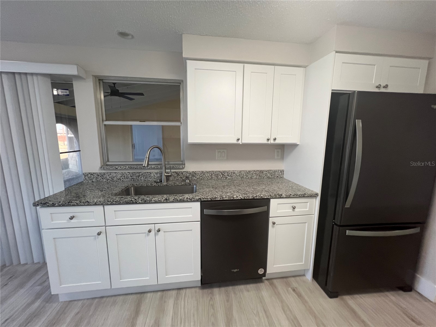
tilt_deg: -7.6
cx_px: 218
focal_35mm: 13
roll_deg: -0.2
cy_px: 164
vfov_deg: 89.9
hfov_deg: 106.2
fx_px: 164
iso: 160
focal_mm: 1.57
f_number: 1.8
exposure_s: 1/120
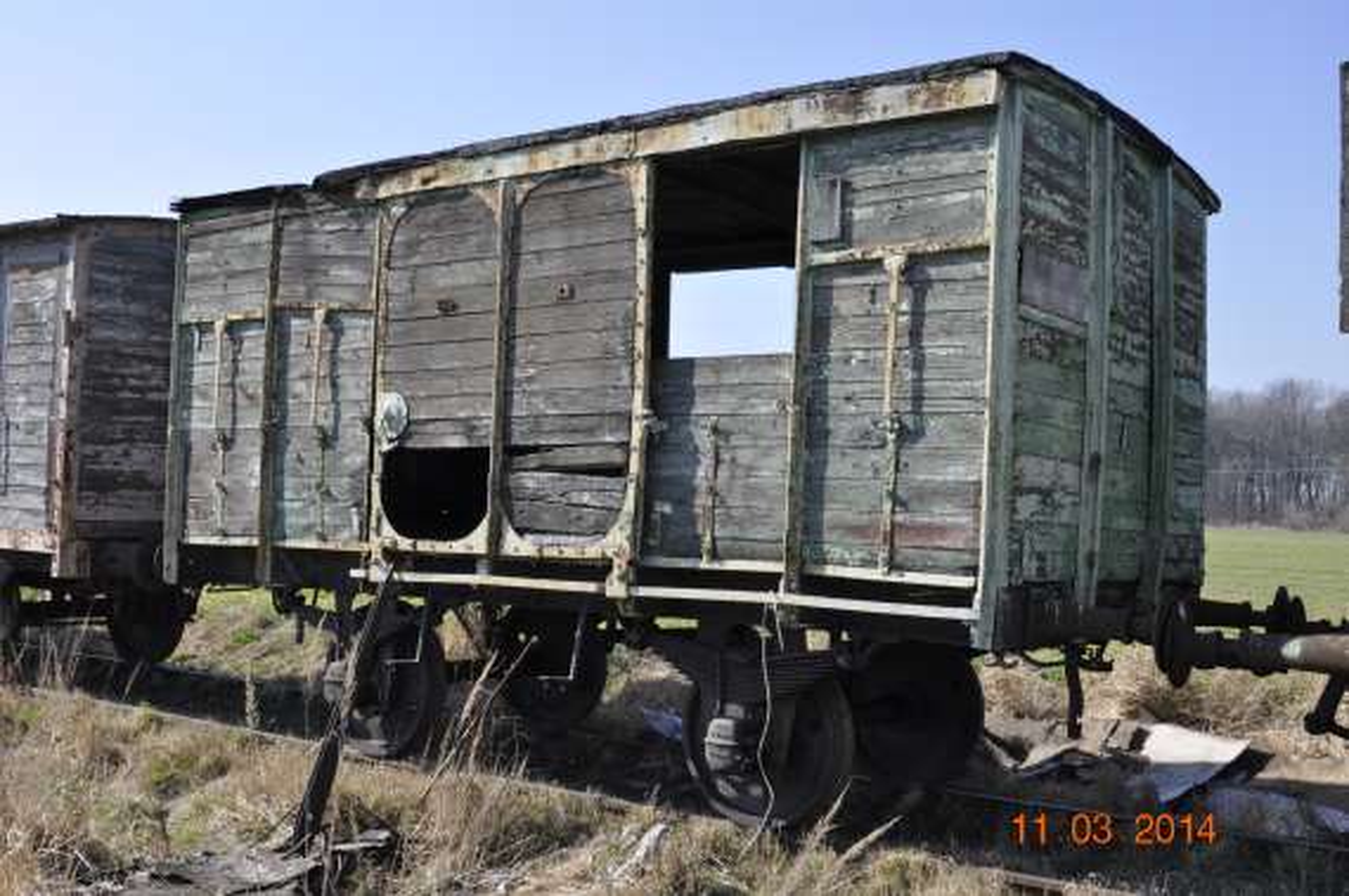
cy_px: 448
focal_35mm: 38
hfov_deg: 51.3
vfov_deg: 35.4
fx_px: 1404
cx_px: 674
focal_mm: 25
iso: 200
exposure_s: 1/250
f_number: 8
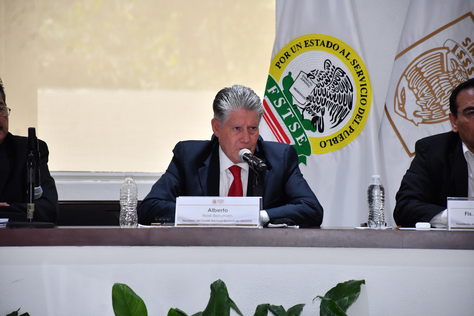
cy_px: 158
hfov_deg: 9.8
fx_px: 2765
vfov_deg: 6.5
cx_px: 237
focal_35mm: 210
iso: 1250
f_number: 5.6
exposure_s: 1/100
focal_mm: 140
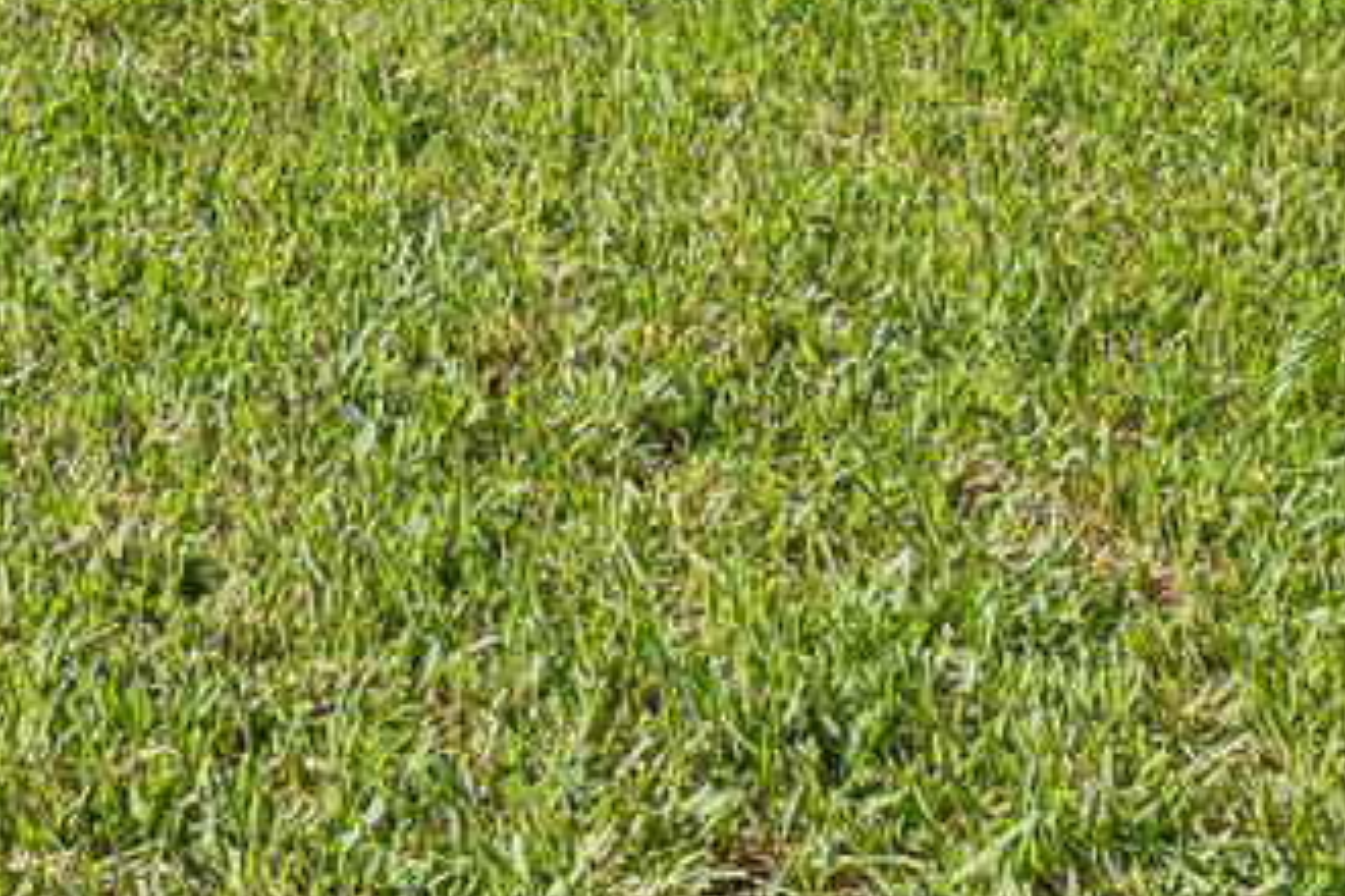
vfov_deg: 12.1
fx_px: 3250
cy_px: -1354
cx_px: -1512
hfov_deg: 16.4
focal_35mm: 87
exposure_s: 1/160
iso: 100
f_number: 8
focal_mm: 14
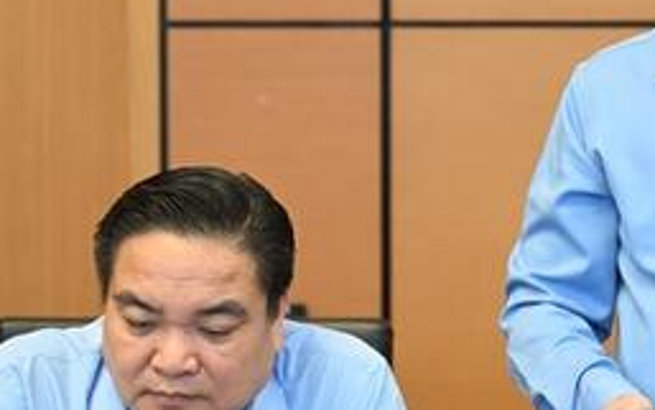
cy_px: 234
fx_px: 3144
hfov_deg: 11.8
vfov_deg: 7.5
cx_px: 561
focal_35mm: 176
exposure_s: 1/160
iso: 640
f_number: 2.8
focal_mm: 74
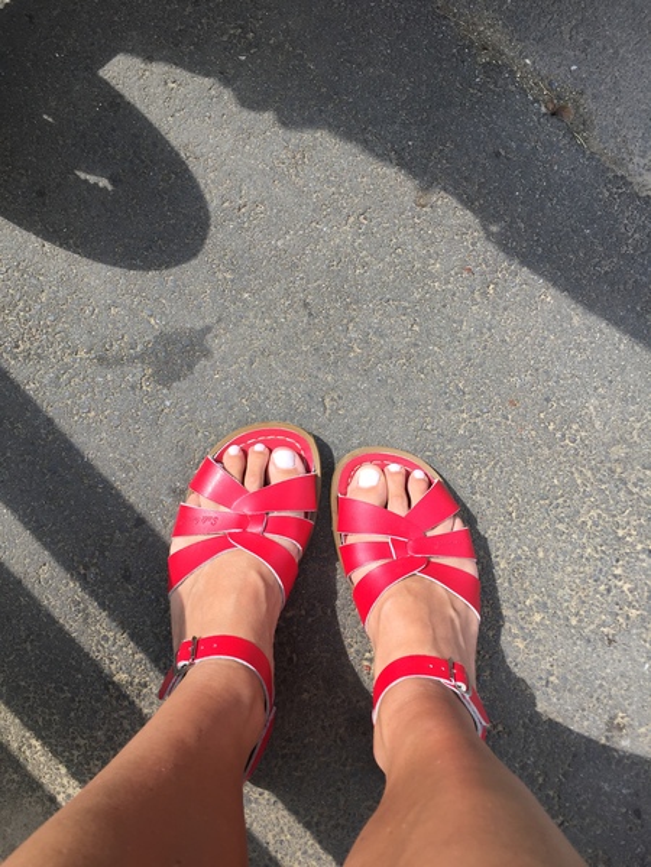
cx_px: 326
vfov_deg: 61.7
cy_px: 434
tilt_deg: -83.3
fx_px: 727
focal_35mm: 29
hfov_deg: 48.2
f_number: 2.2
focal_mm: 4.15
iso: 32
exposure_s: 1/608
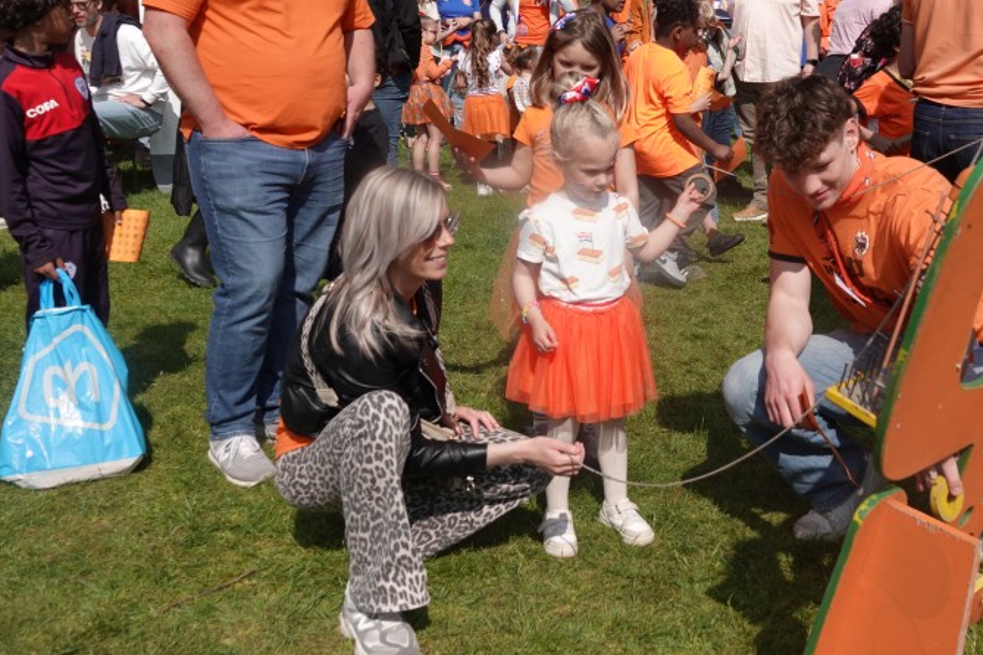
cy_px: 247
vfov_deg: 34.0
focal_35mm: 39
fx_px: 1065
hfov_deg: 49.2
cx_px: 604
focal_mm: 10.8
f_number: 4.5
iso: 100
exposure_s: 1/1000
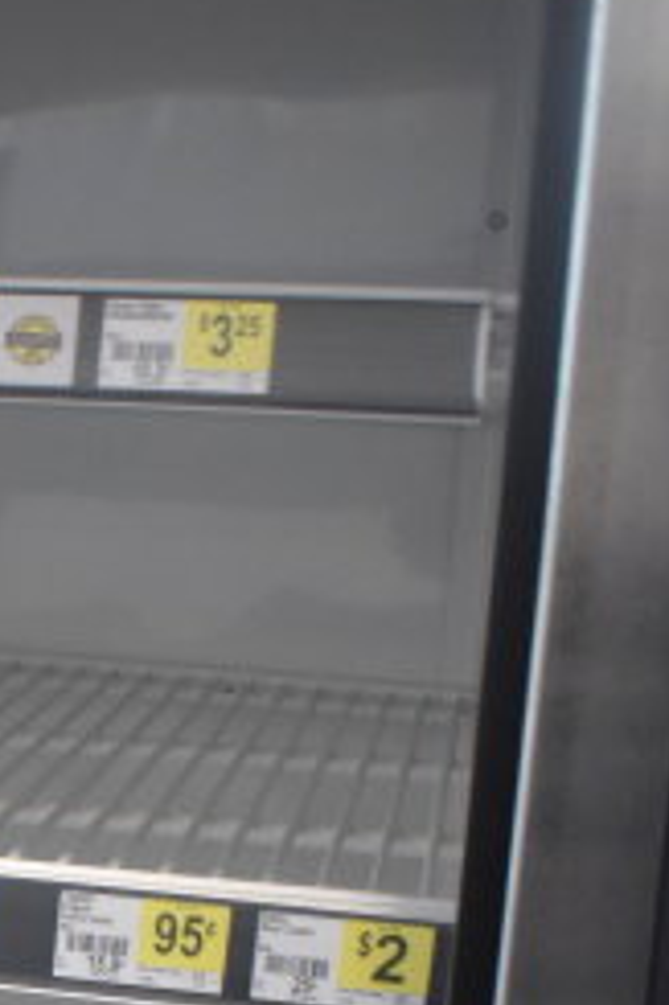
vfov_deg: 19.0
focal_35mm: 101
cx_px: -501
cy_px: 1224
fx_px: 2819
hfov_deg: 12.5
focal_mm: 18
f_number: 3.5
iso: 1000
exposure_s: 1/30
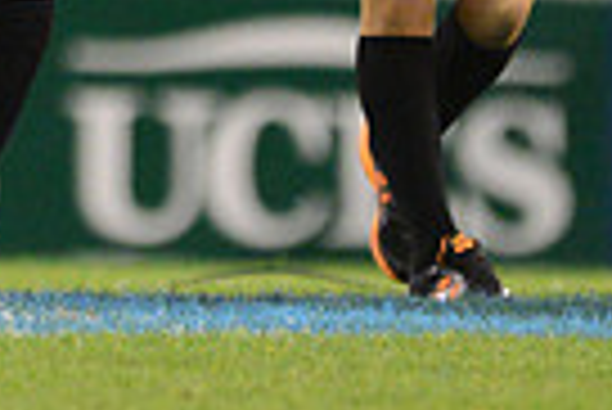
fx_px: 30564
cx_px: -495
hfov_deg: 1.1
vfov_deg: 0.8
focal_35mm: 1796
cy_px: -435
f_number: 4
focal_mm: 420
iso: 4500
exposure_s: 1/640
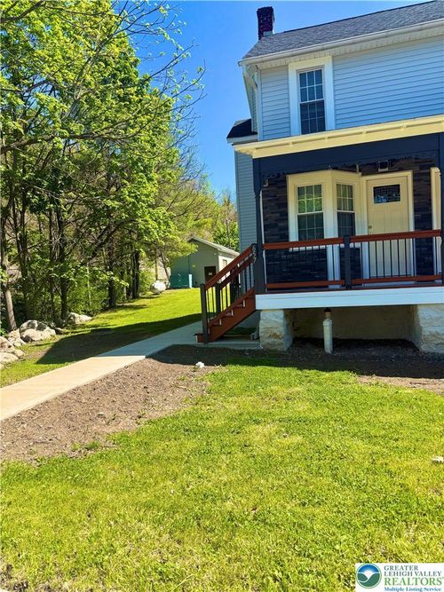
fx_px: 411
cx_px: 222
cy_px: 296
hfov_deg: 56.8
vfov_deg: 71.6
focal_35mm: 24
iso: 80
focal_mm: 6.76
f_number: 1.78
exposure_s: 1/2299
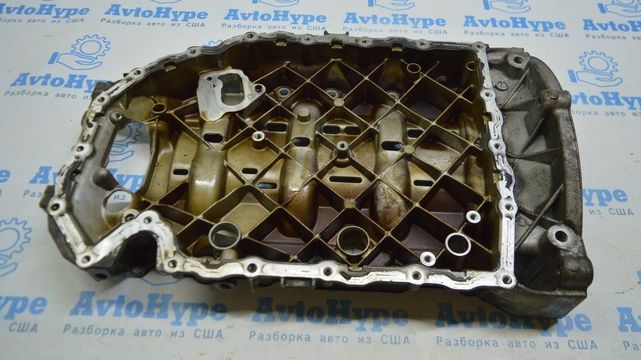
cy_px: 152
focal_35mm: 29
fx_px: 493
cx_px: 319
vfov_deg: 40.1
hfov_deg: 66.1
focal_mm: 18
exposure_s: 1/100
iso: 400
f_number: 3.5
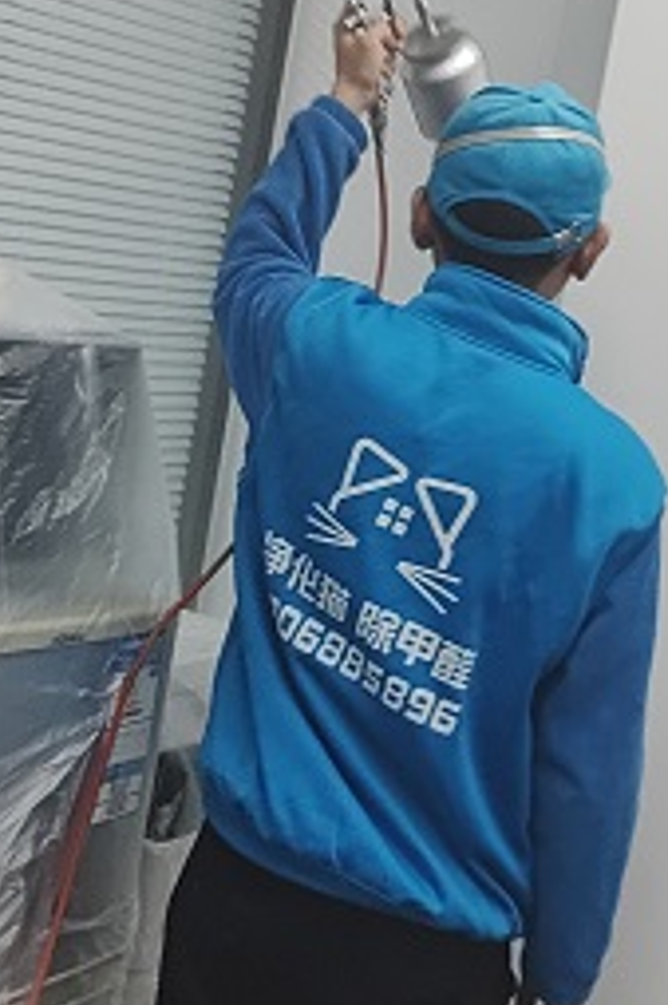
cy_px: 499
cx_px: 257
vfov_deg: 28.5
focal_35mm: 71
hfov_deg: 19.1
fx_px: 1979
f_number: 1.8
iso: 316
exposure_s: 1/60
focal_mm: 4.26
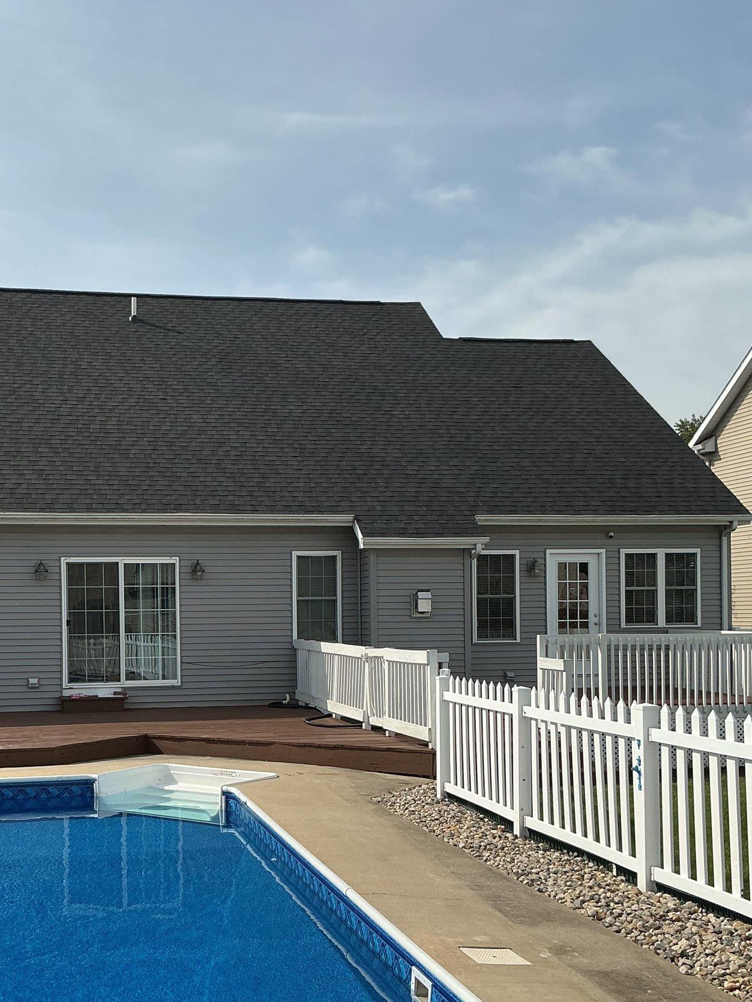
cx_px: 235
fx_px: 1158
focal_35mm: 40
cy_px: 616
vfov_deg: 46.4
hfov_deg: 35.5
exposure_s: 1/2427
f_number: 1.8
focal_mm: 3
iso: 25
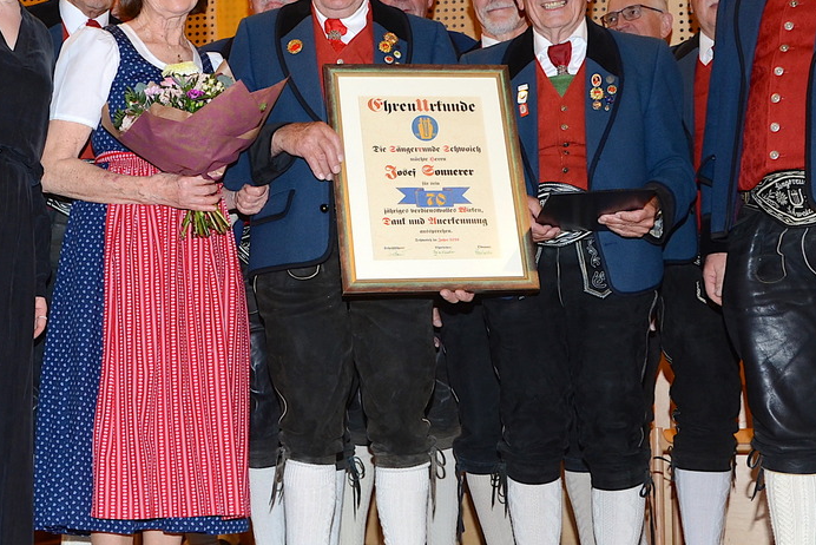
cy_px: 234
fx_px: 1179
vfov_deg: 26.0
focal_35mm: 52
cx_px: 295
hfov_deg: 37.9
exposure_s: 1/60
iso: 320
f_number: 5.6
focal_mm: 20
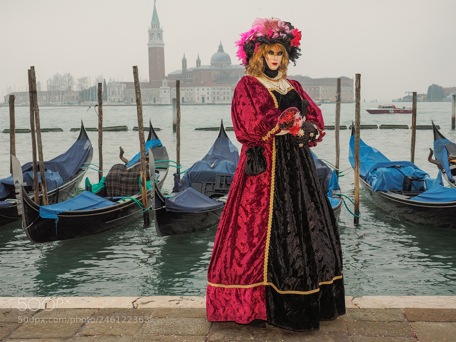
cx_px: 228
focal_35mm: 50
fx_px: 659
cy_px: 171
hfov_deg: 38.2
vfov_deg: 29.1
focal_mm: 25
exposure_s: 1/125
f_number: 4
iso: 640
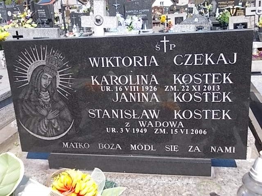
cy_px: 98
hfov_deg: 49.0
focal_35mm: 38
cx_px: 131
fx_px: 288
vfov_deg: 37.7
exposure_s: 1/125
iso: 80
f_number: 6.2
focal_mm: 5.3
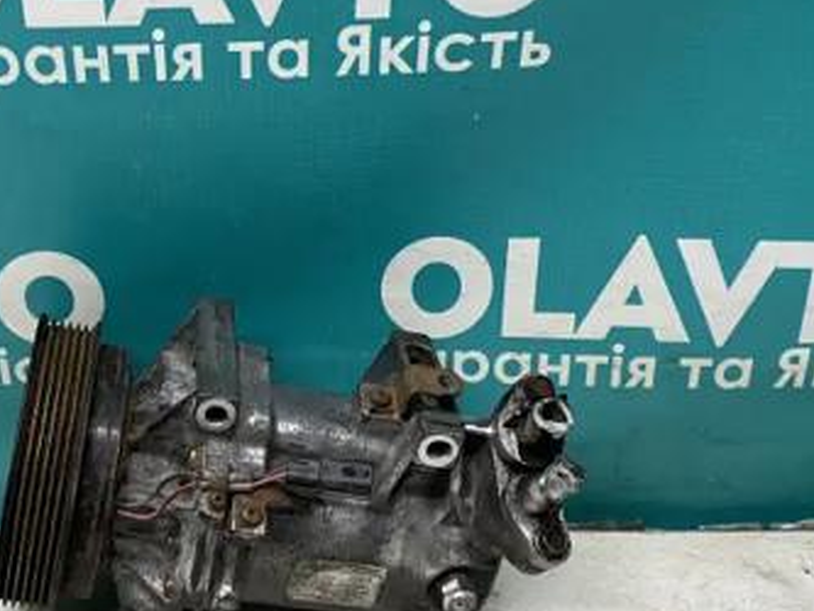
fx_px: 1176
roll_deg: +2.6
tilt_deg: -29.1
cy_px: 286
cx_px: 254
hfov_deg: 37.6
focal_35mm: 50
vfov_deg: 29.1
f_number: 1.8
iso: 80
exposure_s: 1/50
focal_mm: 4.25
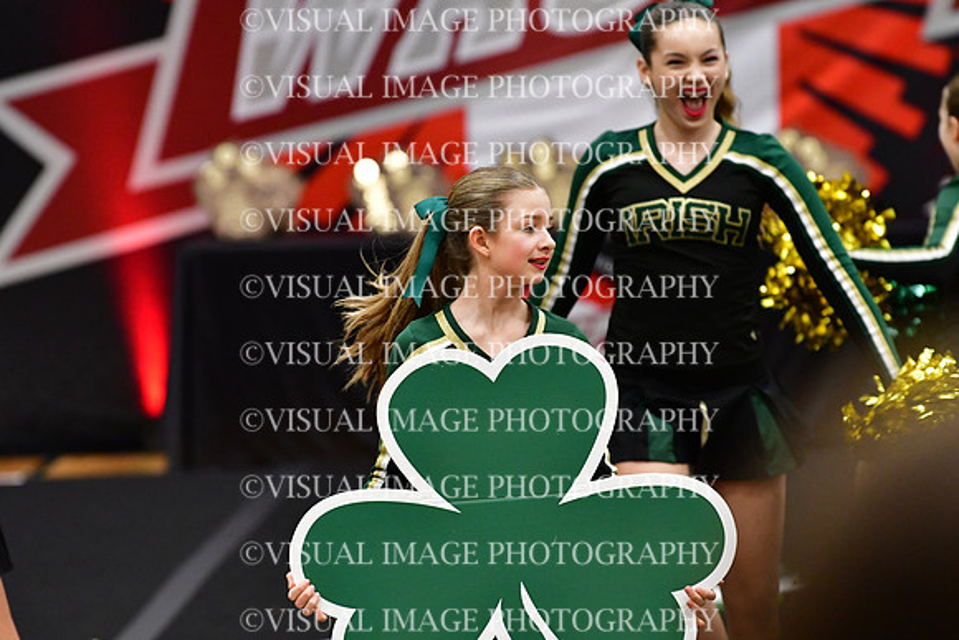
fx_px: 7993
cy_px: 320
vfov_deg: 4.6
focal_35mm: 300
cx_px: 480
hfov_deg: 6.9
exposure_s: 1/500
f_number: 3.5
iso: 4000
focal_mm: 200
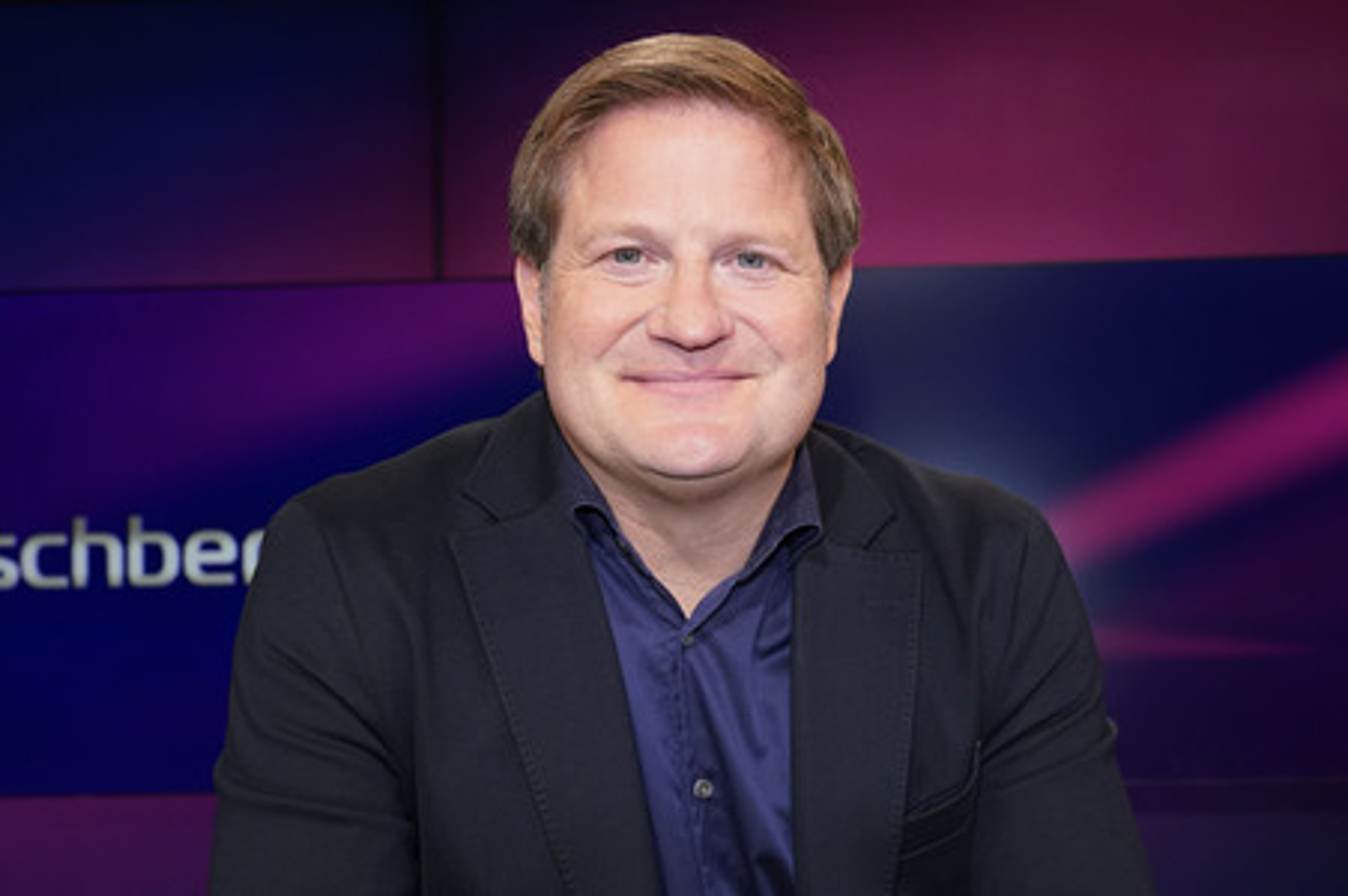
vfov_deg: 33.4
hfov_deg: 48.5
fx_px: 1497
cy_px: 448
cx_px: 674
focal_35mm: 40
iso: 2000
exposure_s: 1/160
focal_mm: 40
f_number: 5.6
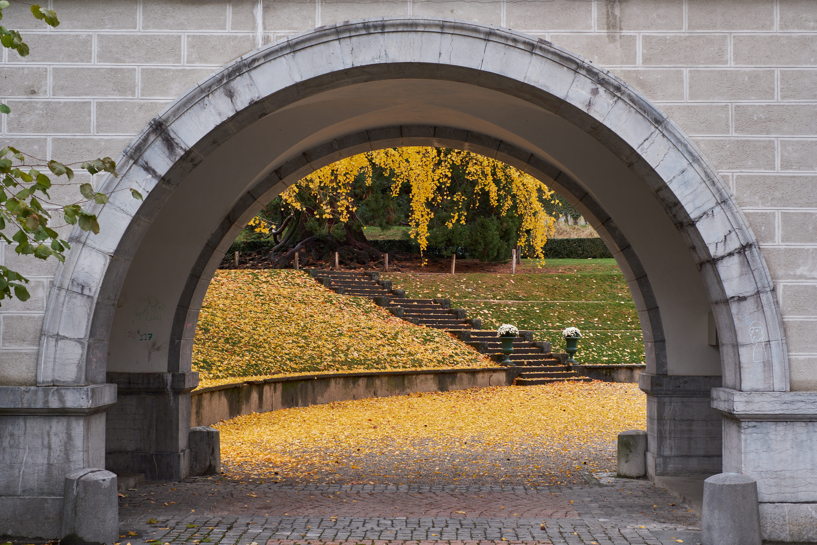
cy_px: 272
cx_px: 408
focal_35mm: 53
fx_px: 1203
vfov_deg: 25.5
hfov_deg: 37.5
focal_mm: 35
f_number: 4.5
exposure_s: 1/90
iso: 200
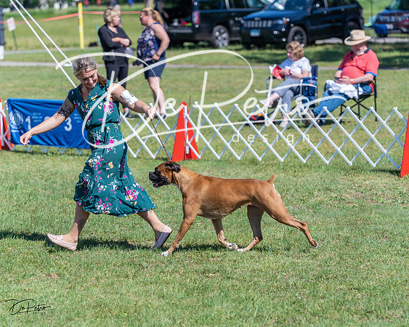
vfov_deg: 11.0
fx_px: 1703
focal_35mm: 141
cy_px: 164
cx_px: 204
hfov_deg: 13.7
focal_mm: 125
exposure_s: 1/1000
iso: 100
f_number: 4
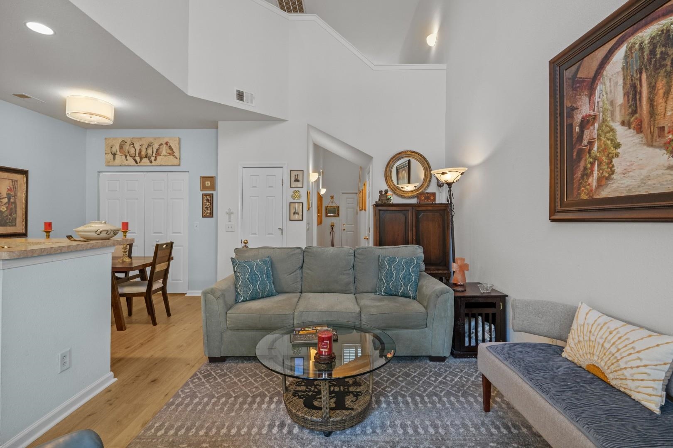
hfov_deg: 96.7
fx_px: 299
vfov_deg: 73.7
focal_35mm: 16
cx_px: 336
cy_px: 224
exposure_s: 1/15
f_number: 8
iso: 1000
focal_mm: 16
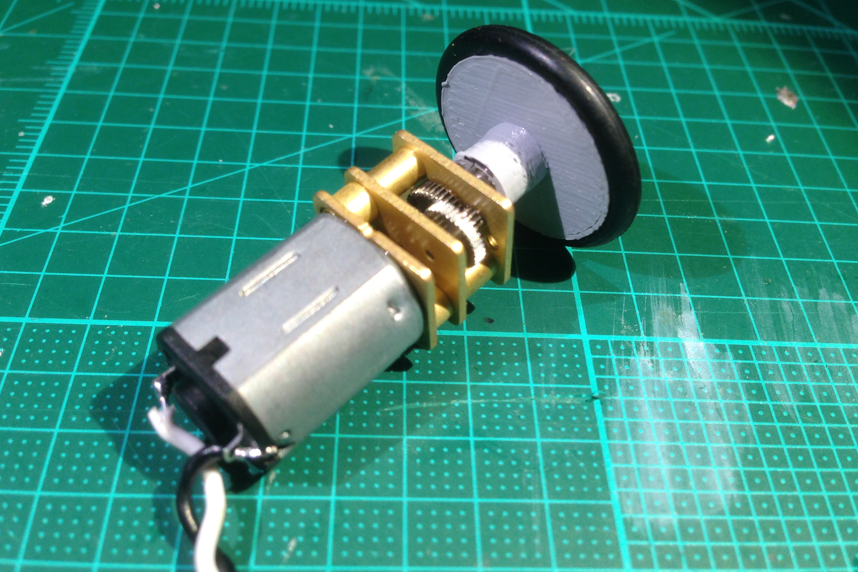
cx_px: 429
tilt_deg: -48.0
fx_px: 834
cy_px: 270
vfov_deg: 37.8
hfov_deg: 54.4
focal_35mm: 35
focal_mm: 4.12
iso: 80
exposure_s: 1/120
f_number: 2.4
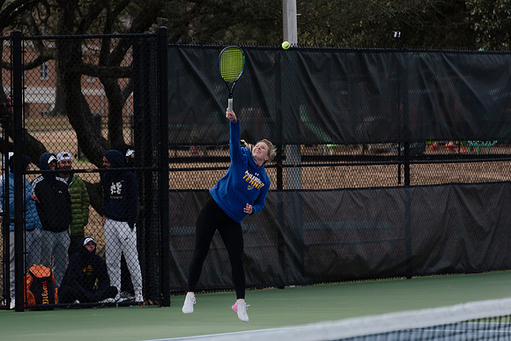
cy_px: 166
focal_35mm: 265
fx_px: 3767
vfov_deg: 5.2
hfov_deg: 7.8
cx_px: 240
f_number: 5.6
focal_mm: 250
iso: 640
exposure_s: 1/4000
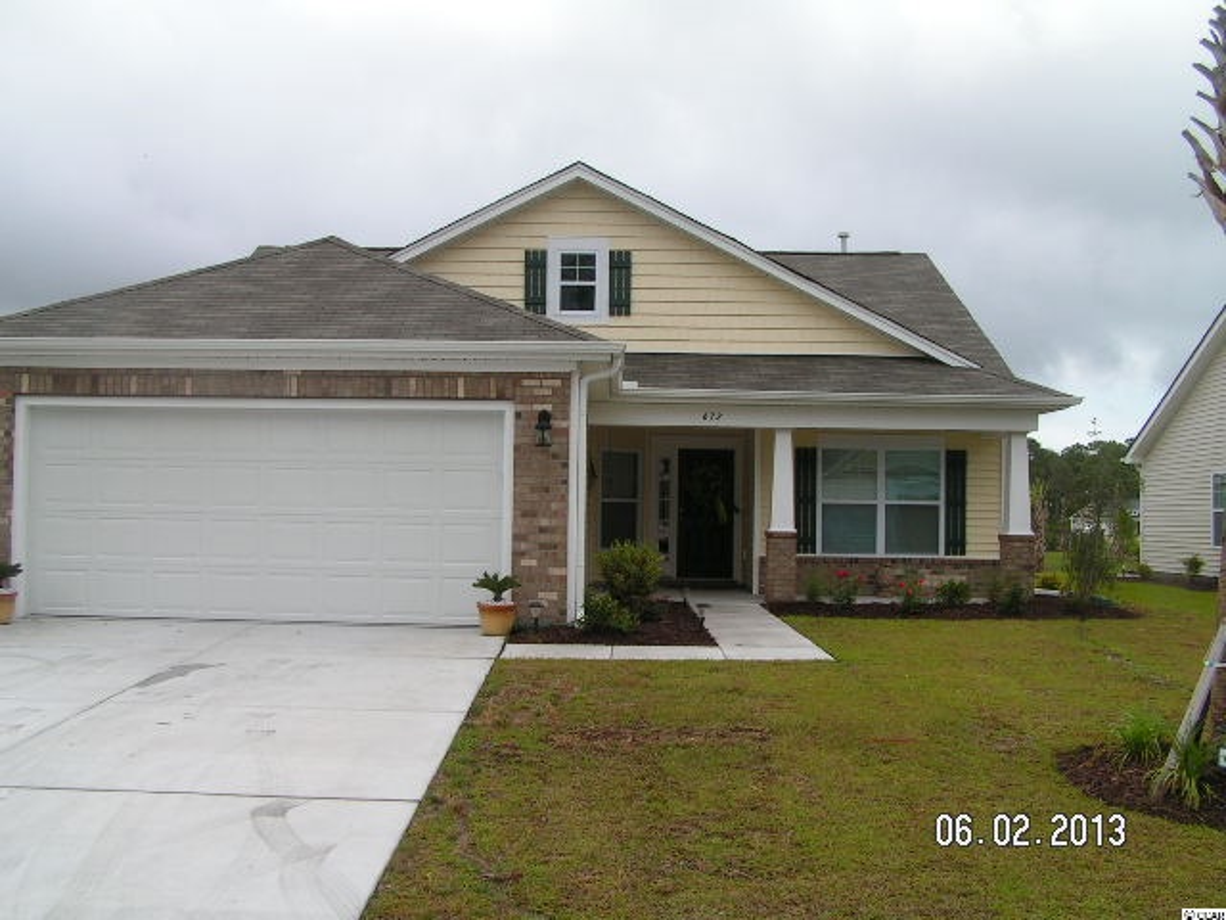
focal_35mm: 38
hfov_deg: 49.0
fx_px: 1346
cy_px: 460
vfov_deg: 37.7
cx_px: 613
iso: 50
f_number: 5.6
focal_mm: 6.3
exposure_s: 1/250
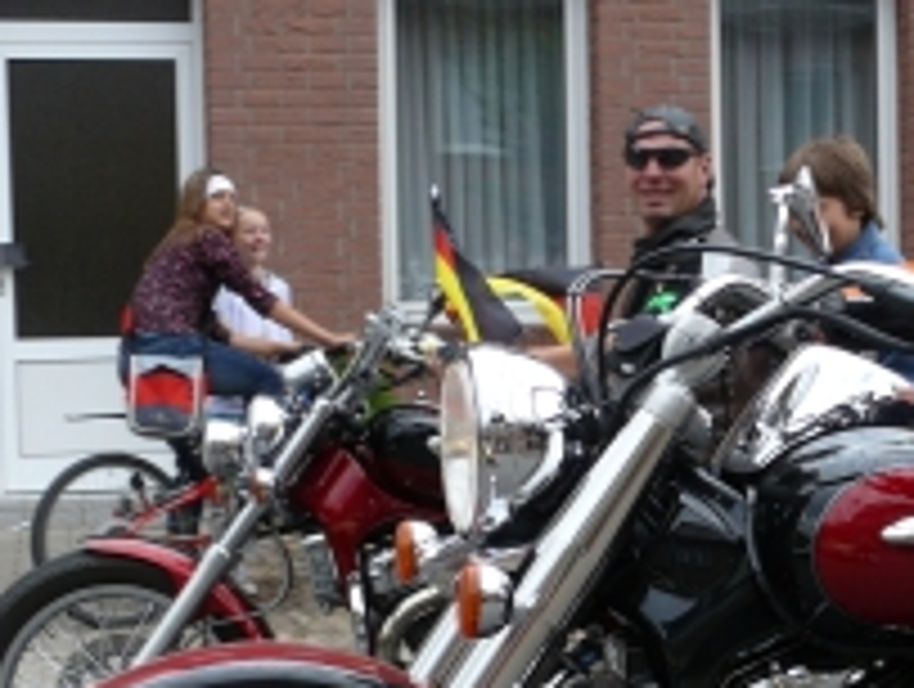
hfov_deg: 22.1
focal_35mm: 86
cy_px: 618
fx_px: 2275
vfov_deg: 17.0
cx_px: 842
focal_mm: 7.4
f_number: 3.2
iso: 100
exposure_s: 1/640
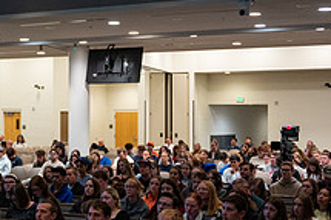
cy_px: 97
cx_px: 27
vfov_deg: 13.5
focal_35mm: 101
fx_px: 928
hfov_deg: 19.8
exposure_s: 1/200
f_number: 4
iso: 1600
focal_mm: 30
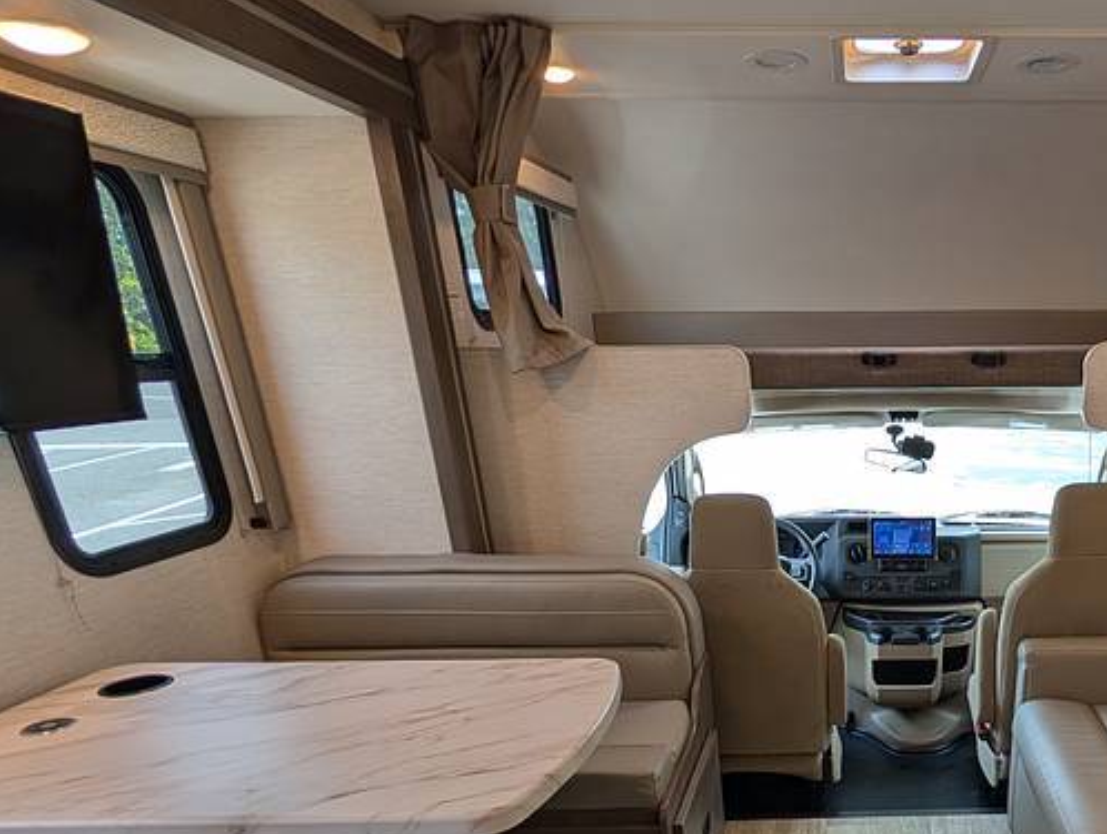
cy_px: 685
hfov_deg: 65.1
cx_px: 887
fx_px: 769
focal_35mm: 24
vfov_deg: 52.7
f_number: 1.7
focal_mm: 2.02
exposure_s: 1/251
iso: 76
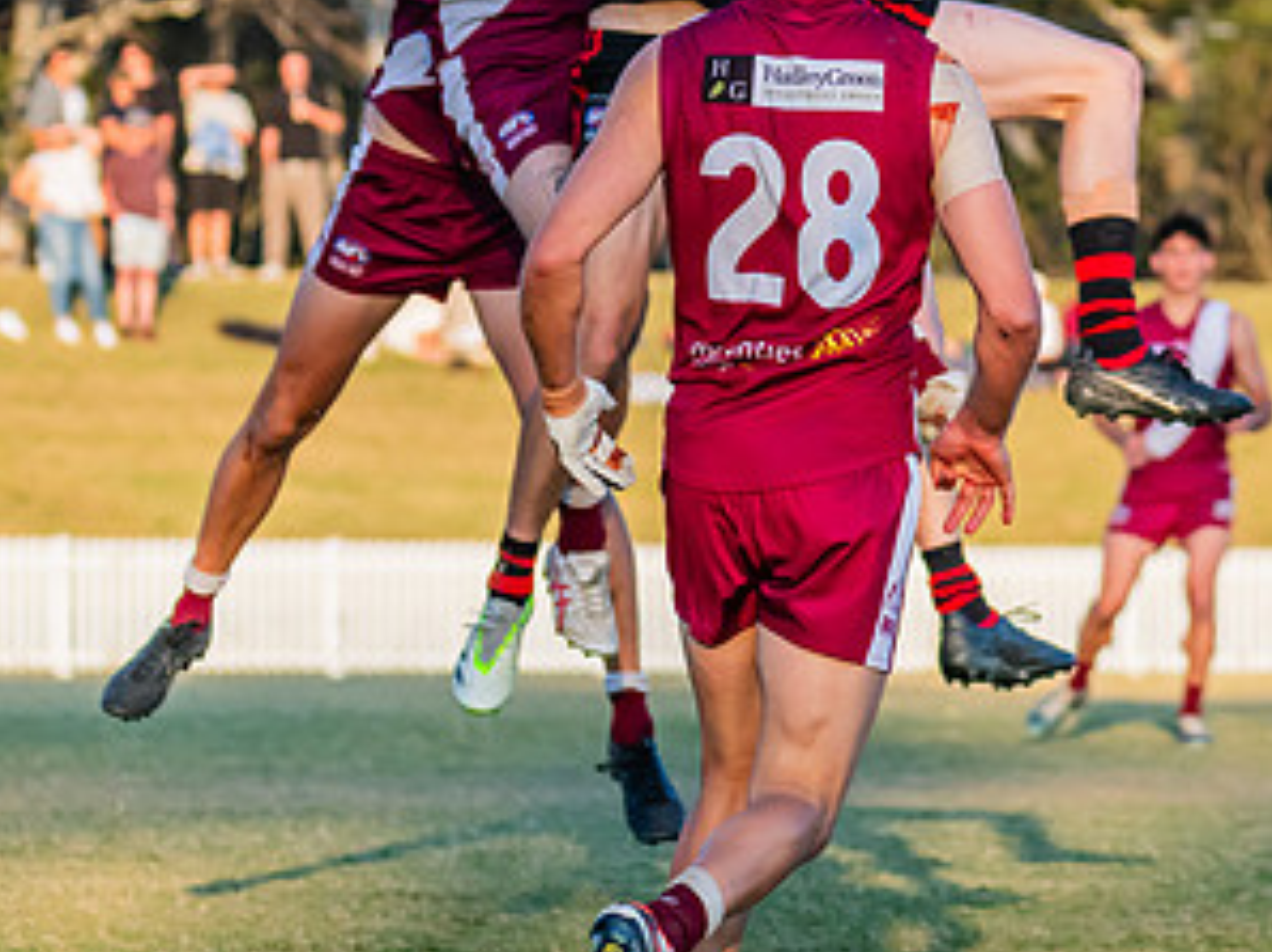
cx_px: 576
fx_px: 15311
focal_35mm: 417
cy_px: 22
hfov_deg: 4.8
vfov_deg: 3.6
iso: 800
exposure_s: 1/1250
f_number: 7.1
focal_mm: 170
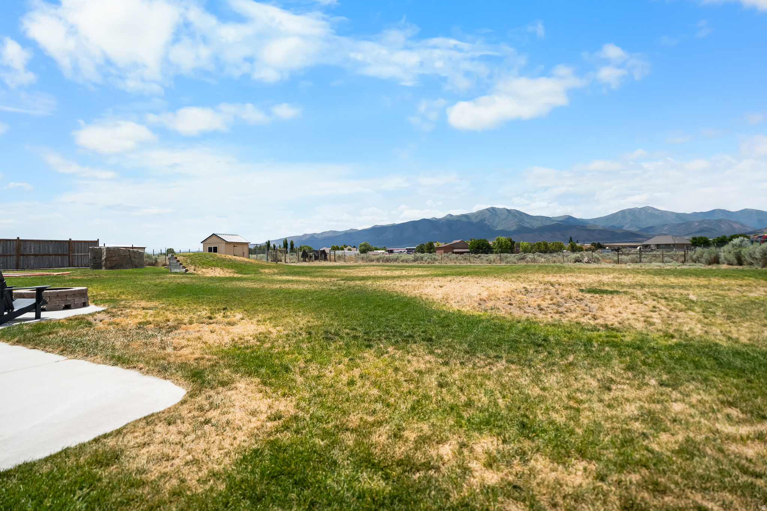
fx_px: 354
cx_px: 384
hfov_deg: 94.6
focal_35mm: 17
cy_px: 256
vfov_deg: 71.7
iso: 800
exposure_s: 1/4000
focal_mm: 16.6
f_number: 2.8
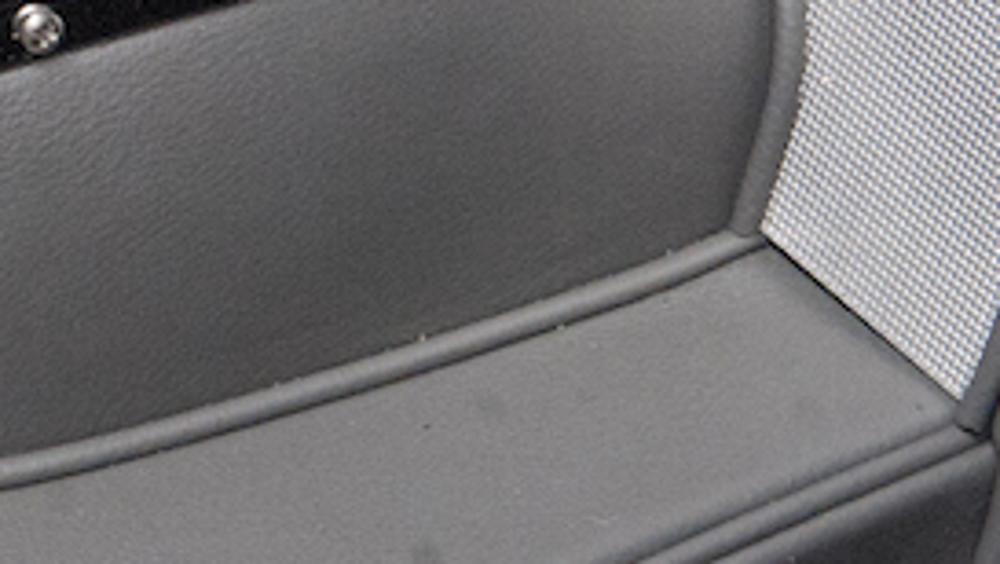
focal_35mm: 304
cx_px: -919
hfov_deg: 6.9
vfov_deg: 4.0
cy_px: -73
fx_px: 8066
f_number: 9
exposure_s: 1/80
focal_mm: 62
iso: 5000
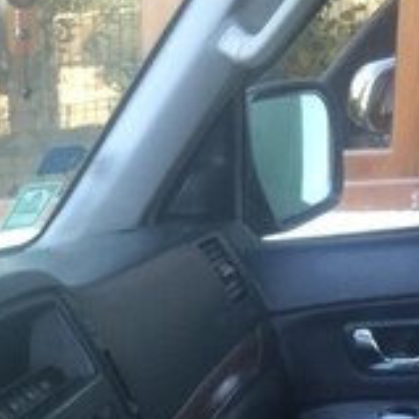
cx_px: -26
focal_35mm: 80
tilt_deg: -24.0
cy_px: 574
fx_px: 1096
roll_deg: +5.8
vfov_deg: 19.6
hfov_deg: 20.7
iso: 64
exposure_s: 1/33
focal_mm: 4.15
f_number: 2.2
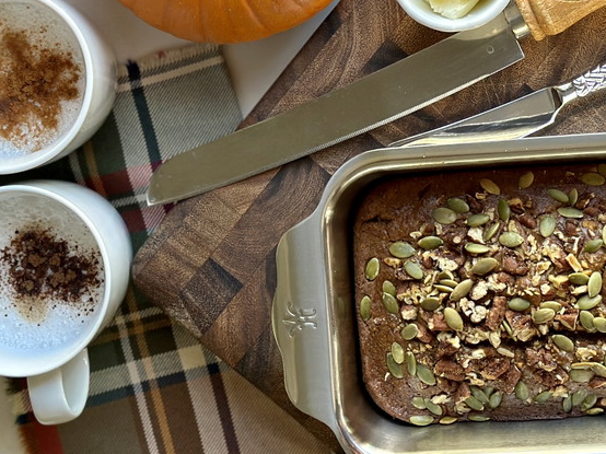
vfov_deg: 14.1
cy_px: 42
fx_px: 1820
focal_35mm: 104
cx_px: 372
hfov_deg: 18.9
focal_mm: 6.86
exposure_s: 1/60
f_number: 1.78
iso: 160
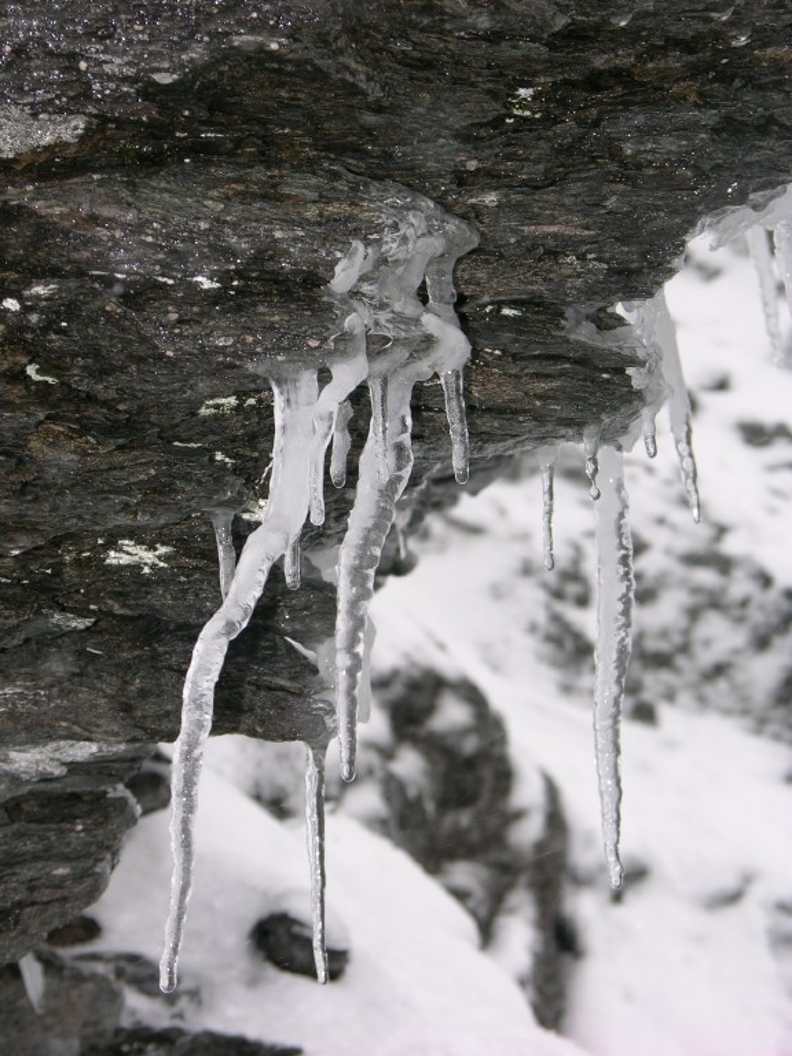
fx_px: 3966
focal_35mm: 130
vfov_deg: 15.2
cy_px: 528
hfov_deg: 11.4
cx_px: 396
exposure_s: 1/207
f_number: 4.8
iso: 50
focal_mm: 31.9
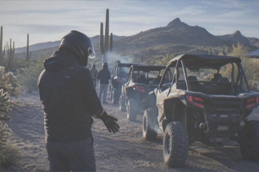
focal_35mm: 64
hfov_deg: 31.4
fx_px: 460
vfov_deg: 21.2
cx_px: 130
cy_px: 86
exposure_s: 1/200
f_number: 7.1
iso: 200
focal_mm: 64
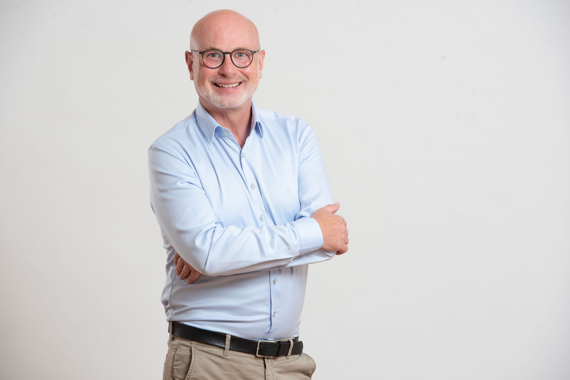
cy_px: 190
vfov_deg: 7.9
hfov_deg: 11.7
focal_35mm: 175
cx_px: 285
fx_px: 2772
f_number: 8
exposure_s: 1/160
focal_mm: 175
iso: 100
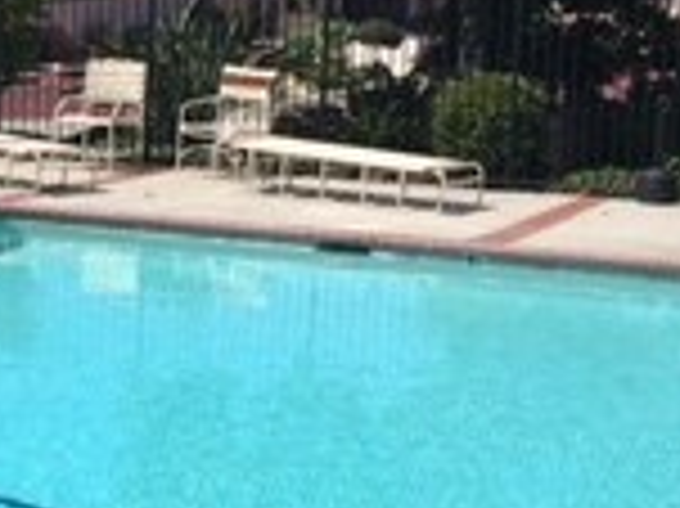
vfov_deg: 12.0
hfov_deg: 15.2
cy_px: 292
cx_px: -216
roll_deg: +0.3
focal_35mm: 123
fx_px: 2414
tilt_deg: -7.8
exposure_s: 1/2137
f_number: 2.2
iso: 25
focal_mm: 4.15
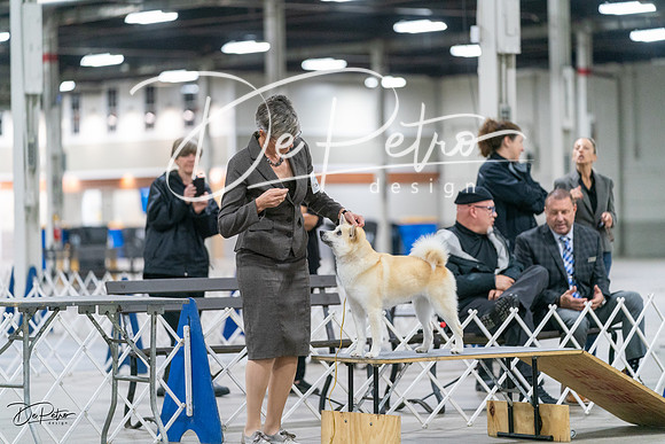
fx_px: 2808
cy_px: 222
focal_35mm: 152
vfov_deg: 9.0
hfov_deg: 13.5
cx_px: 332
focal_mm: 152
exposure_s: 1/200
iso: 4000
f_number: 2.8
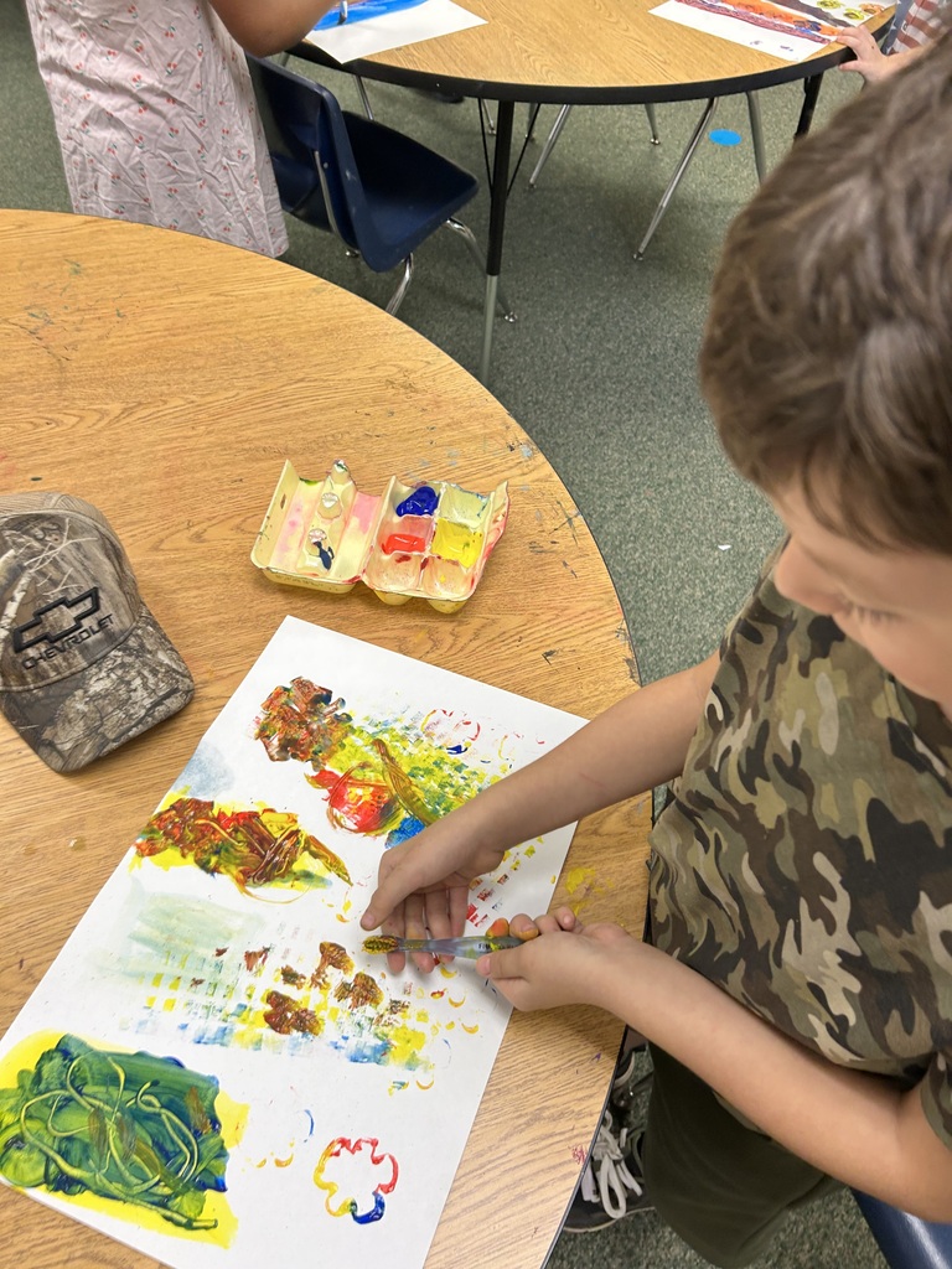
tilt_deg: -49.5
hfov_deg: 53.1
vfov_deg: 67.3
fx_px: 953
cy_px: 634
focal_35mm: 26
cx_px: 476
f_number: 1.5
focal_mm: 5.7
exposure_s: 1/63
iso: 64
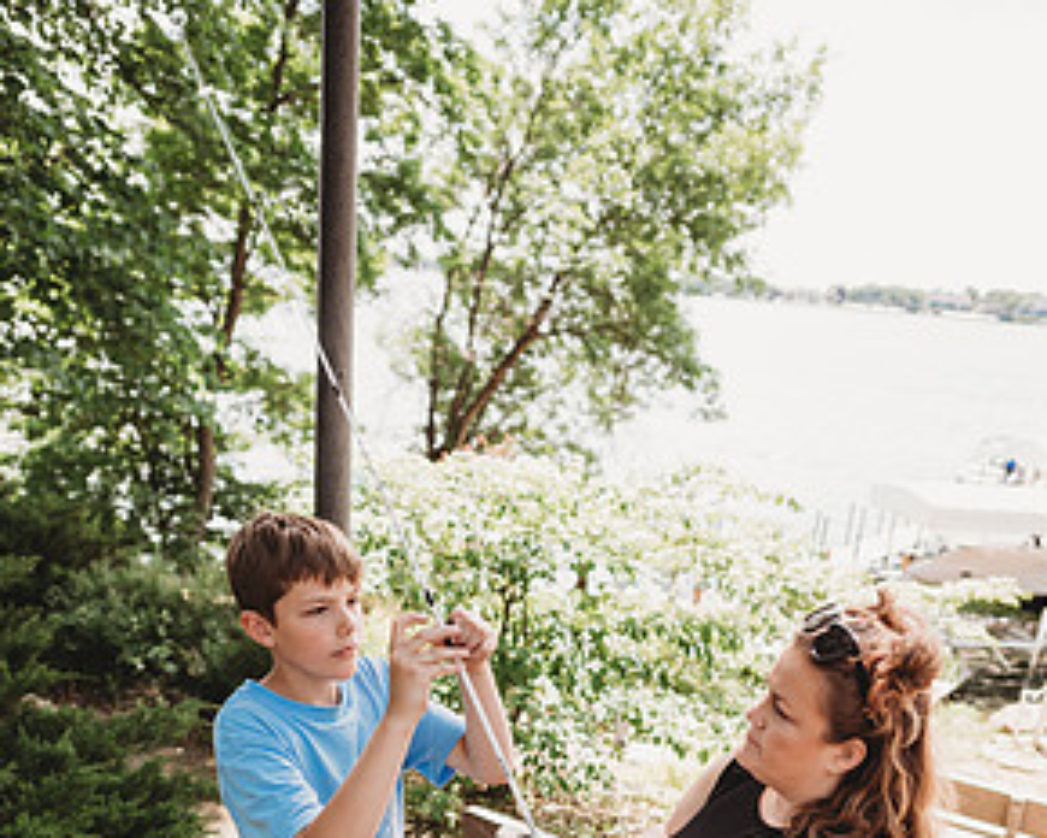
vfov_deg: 39.8
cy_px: 719
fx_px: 1085
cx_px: 531
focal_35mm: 35
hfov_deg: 51.5
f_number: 2.2
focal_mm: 24
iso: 100
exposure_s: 1/640
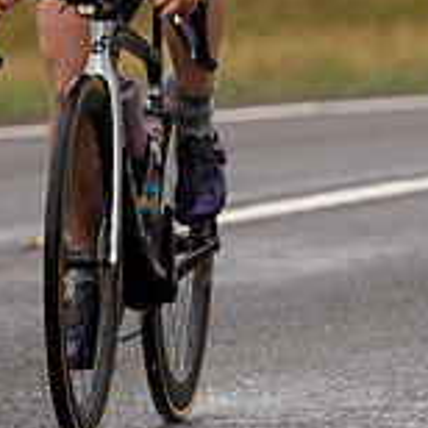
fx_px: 11135
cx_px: 128
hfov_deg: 2.2
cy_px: -131
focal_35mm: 796
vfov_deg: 2.2
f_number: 4
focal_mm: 170
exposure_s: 1/1000
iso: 100
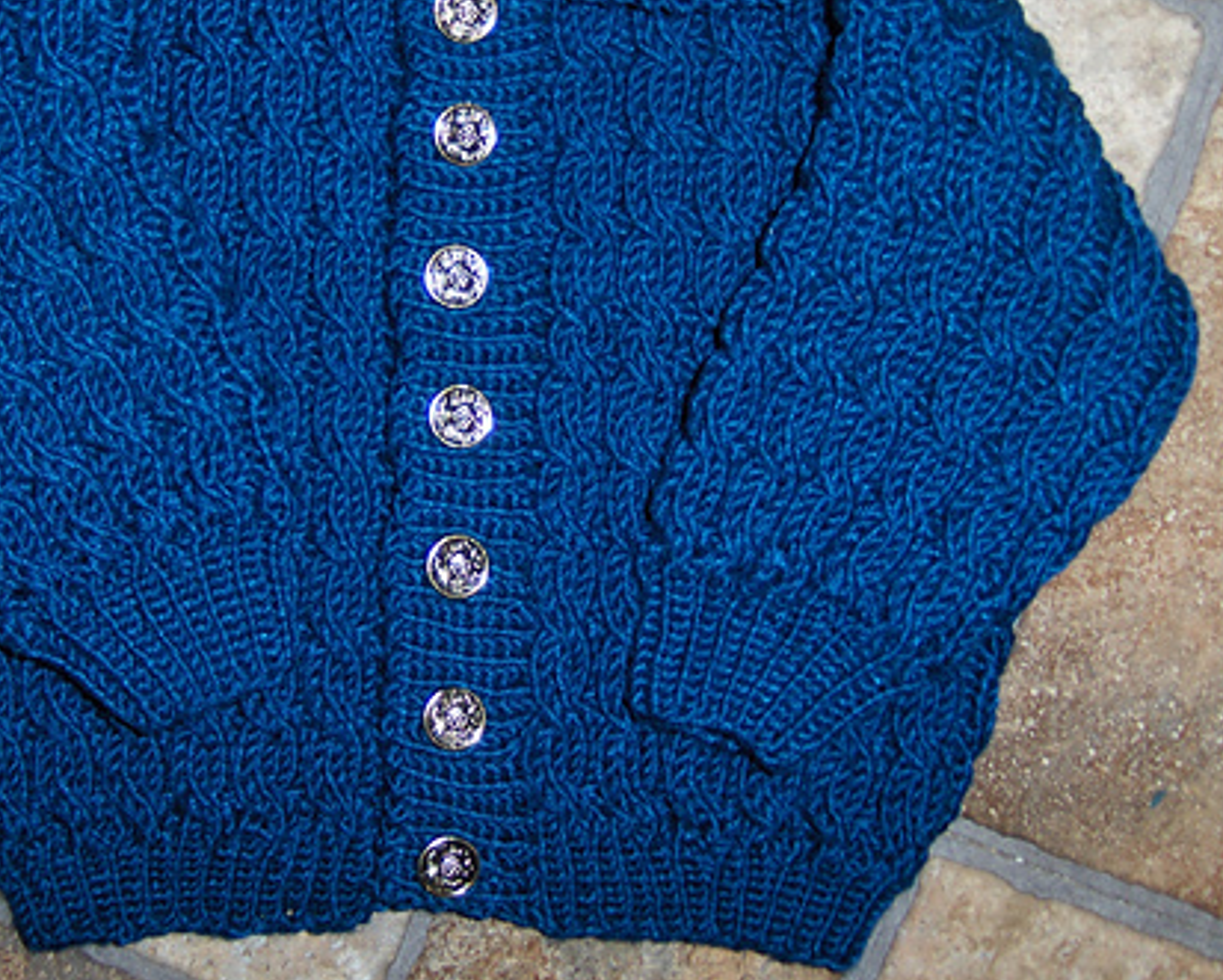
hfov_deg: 35.0
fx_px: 1920
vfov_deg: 28.4
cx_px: 412
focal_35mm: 53
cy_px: 296
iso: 100
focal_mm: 7.5
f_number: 2.8
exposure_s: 1/60
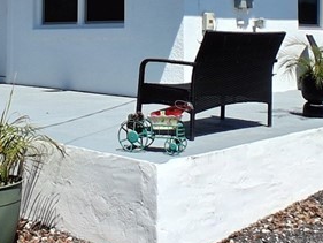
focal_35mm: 62
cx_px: 94
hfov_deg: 30.8
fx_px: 579
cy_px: 17
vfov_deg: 23.0
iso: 50
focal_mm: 1.4
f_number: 2.2
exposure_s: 1/1779
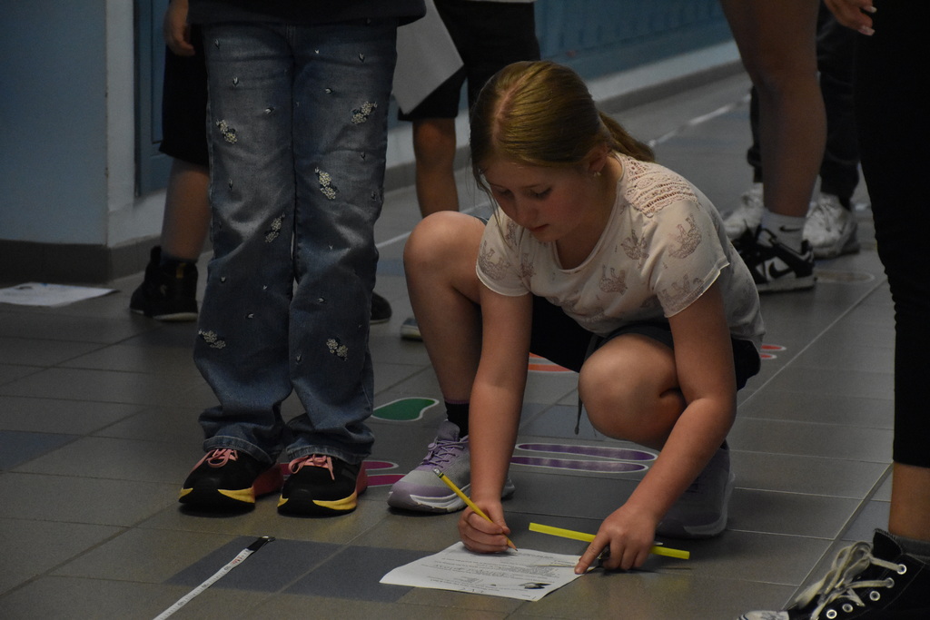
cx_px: 465
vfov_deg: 11.4
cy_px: 310
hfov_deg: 17.1
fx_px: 3100
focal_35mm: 120
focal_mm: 80
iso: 5000
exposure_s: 1/320
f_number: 5.3
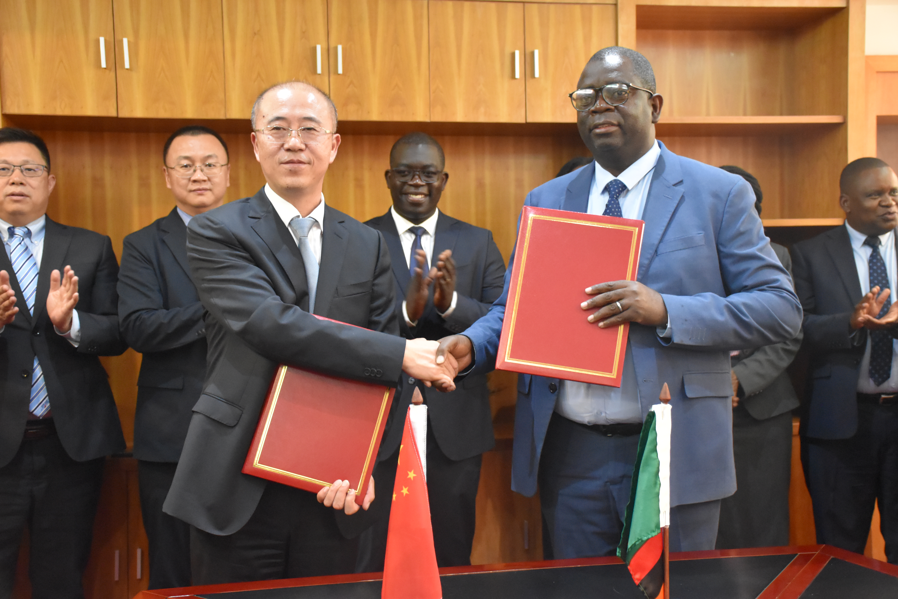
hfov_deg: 41.1
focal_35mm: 48
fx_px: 1197
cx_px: 449
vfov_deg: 28.1
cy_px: 300
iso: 4500
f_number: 4
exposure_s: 1/60
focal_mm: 32
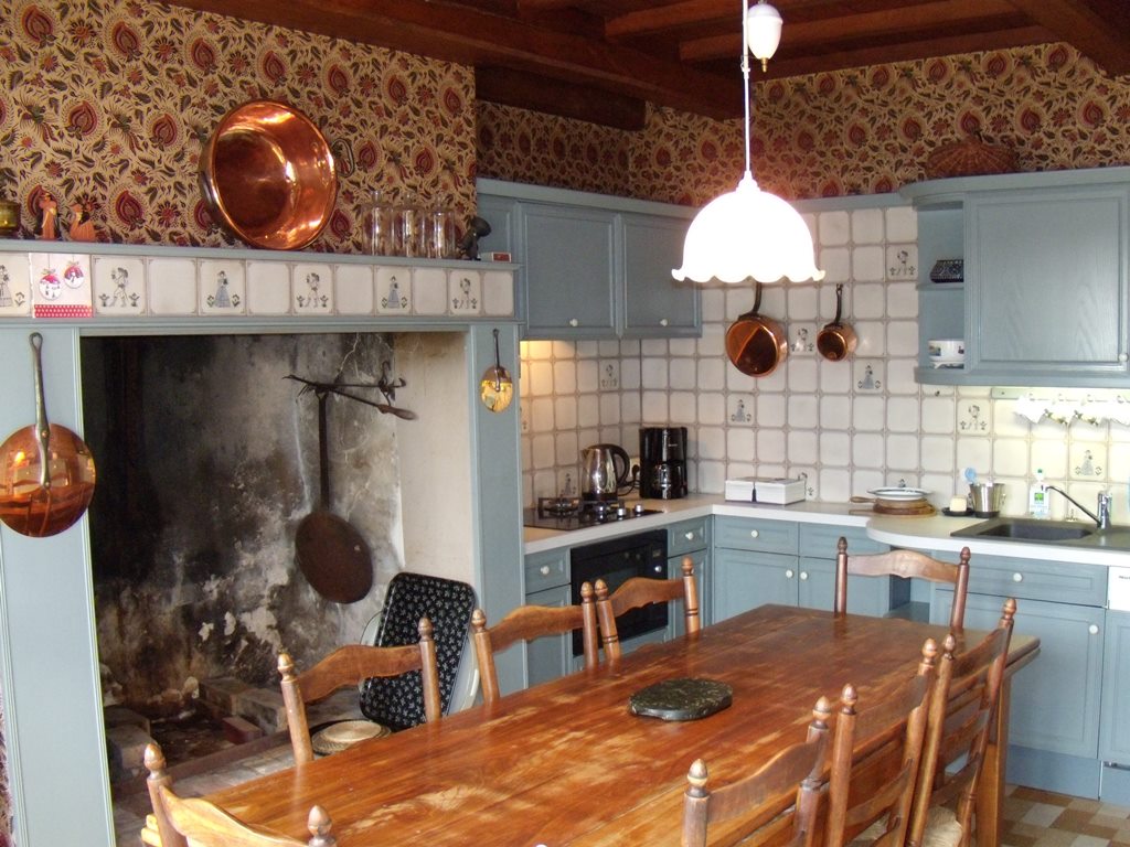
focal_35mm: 36
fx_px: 1175
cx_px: 565
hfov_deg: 51.4
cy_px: 424
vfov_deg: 39.7
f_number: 3.6
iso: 400
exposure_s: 1/40
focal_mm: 6.4
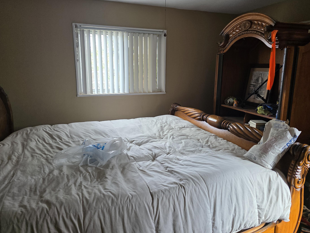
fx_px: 224
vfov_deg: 54.8
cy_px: 108
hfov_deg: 69.4
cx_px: 157
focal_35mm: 25
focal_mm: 6.3
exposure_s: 1/120
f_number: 1.7
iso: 200
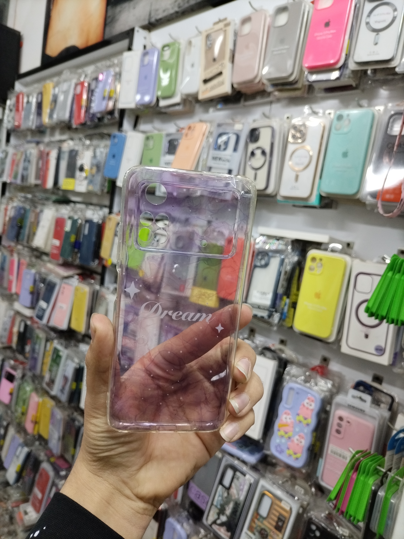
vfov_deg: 67.3
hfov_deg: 53.1
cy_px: 270
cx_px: 202
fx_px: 405
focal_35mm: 26
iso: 160
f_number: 1.8
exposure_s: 1/50
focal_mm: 4.7
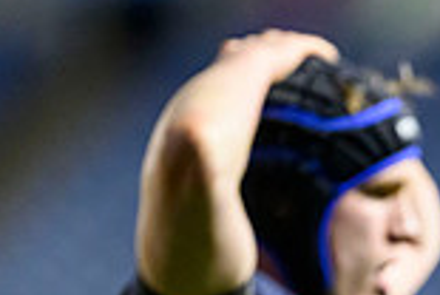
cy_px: 467
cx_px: 752
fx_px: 18283
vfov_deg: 0.9
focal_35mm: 1493
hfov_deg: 1.4
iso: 10000
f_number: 3.2
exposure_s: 1/1000
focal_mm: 400
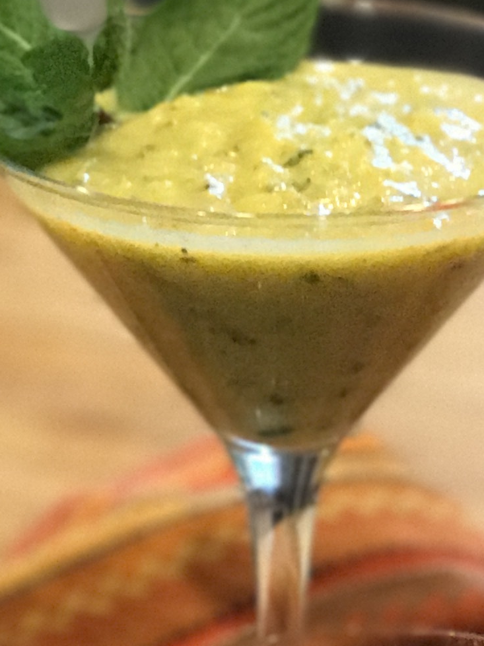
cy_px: 1010
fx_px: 4383
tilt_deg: -29.7
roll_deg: -1.4
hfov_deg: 6.3
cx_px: 247
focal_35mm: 235
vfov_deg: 8.2
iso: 320
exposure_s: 1/60
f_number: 2.8
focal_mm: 6.6
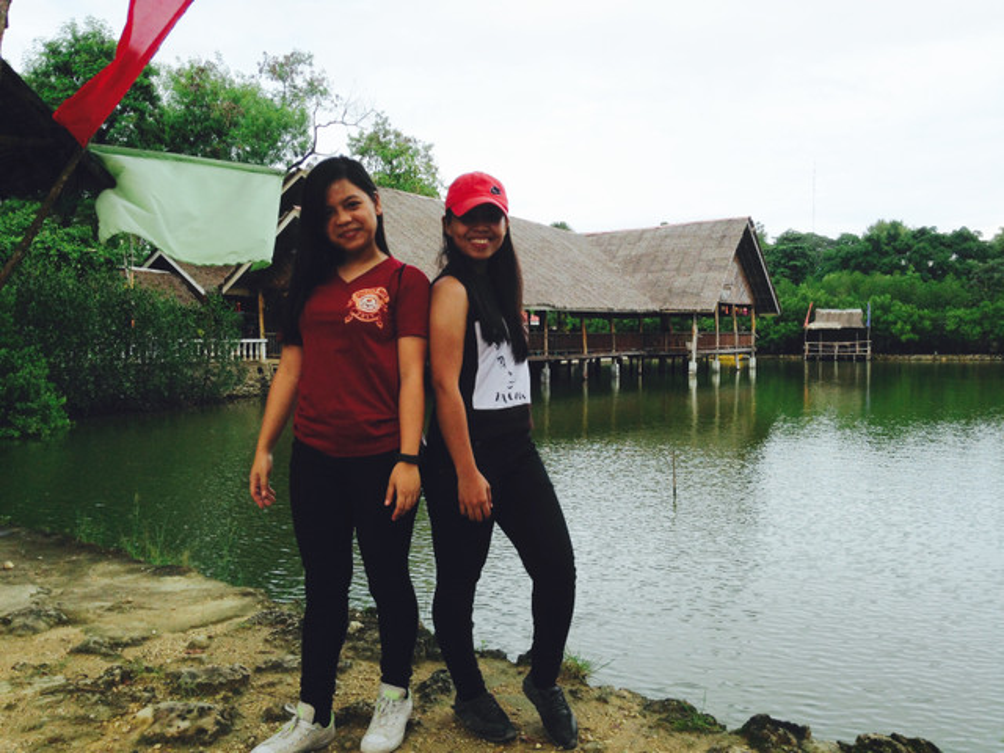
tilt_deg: -2.6
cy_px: 376
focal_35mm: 33
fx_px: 957
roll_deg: +2.5
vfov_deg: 42.9
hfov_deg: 55.4
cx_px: 502
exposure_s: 1/1355
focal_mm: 4.12
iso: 50
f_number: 2.4
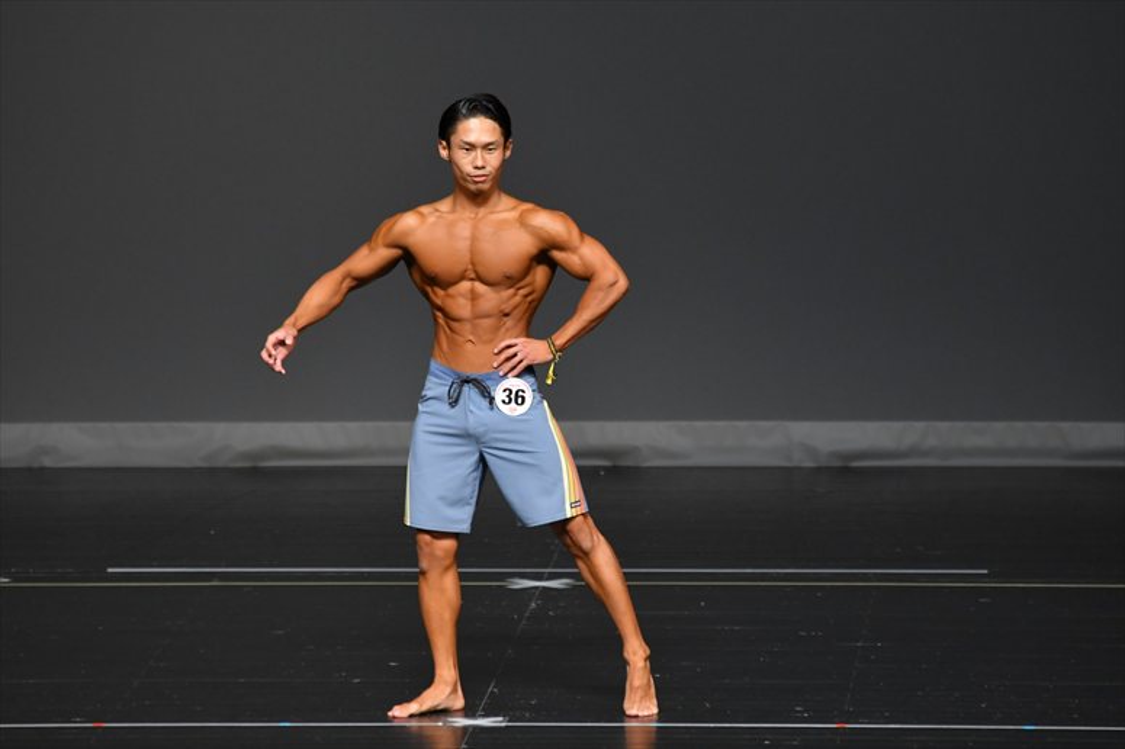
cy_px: 374
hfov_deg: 6.0
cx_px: 562
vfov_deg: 4.0
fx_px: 10776
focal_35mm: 345
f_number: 5.6
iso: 2000
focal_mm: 230
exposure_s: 1/400
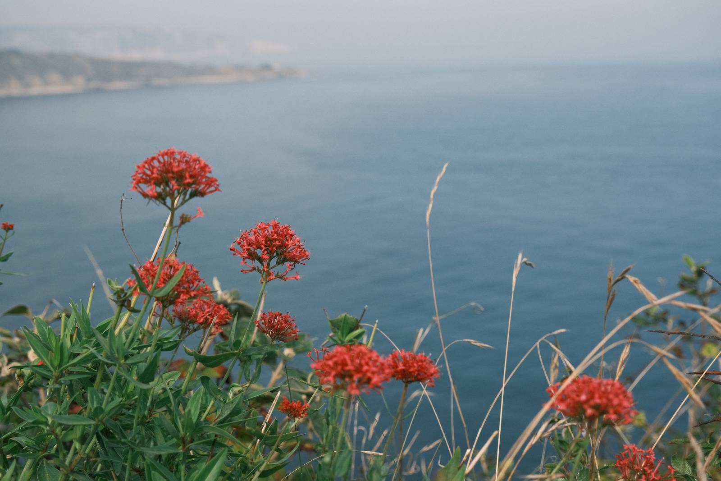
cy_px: 240
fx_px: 1021
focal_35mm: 51
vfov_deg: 26.5
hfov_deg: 38.9
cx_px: 360
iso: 640
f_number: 5.6
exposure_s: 1/2200
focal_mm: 34.2
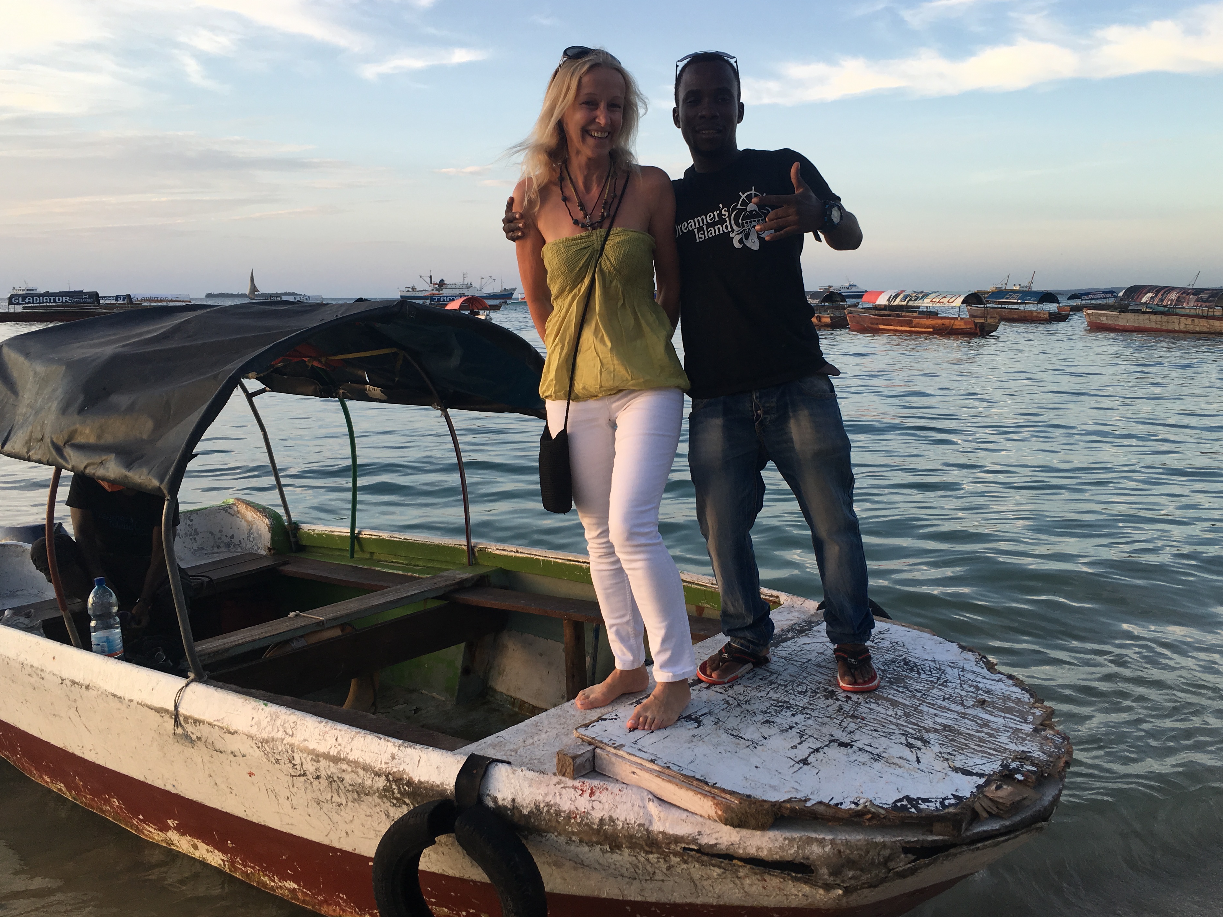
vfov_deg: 45.4
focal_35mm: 31
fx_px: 1095
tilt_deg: -6.2
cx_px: 625
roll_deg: -1.1
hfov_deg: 58.3
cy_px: 439
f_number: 2.2
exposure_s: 1/225
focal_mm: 4.15
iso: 25
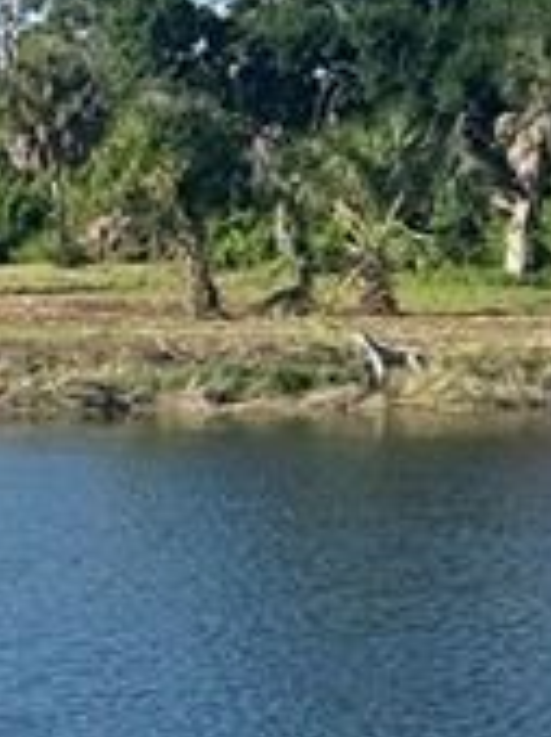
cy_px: 251
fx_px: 3915
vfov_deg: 10.8
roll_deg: +1.1
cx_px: -599
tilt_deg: -2.4
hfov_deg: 7.7
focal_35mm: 184
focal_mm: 5.7
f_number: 1.5
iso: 50
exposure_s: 1/2994
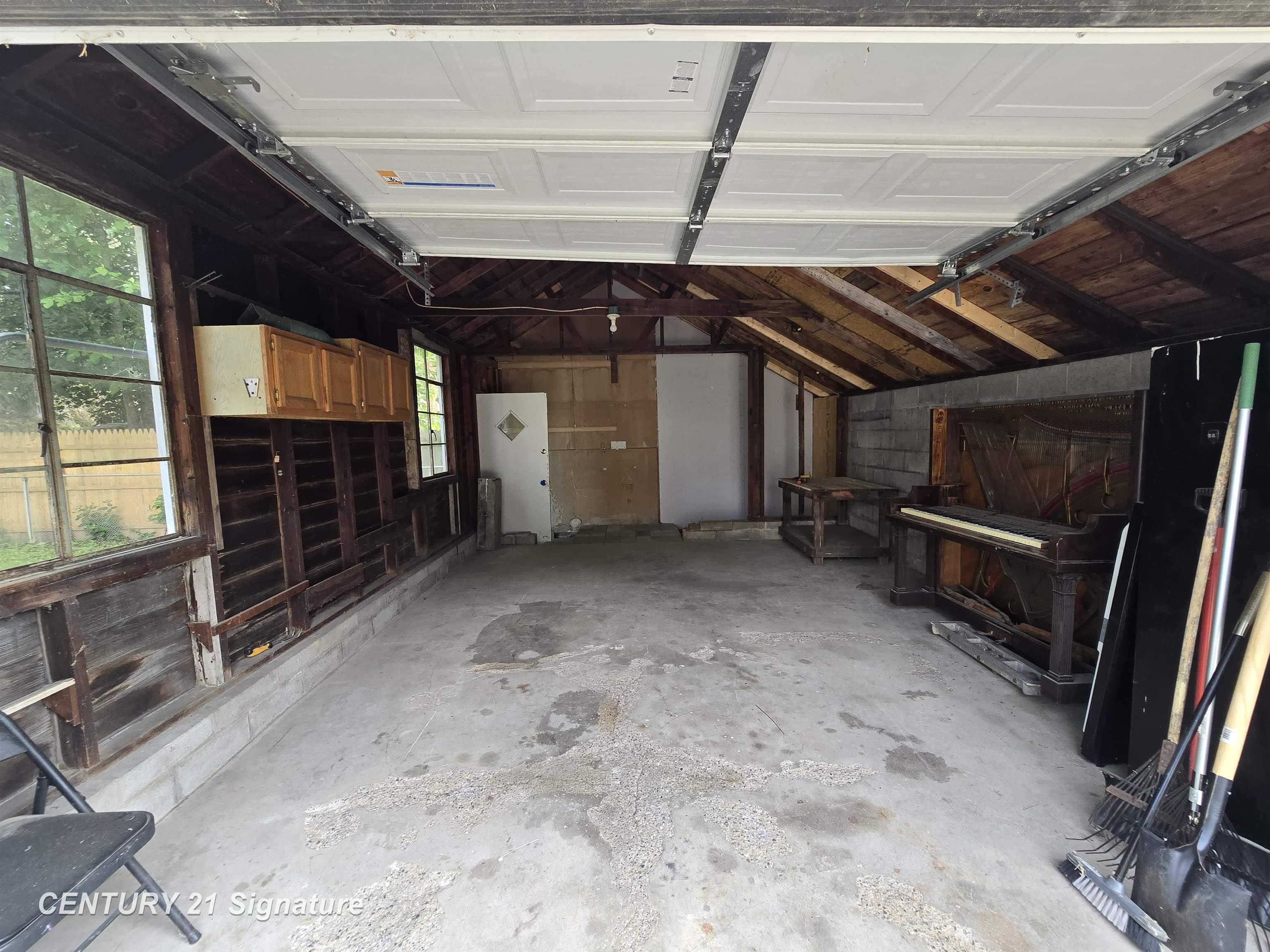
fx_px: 477
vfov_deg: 89.9
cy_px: 476
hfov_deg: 106.2
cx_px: 635
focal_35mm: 13
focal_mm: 2.2
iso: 125
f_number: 2.2
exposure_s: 1/100
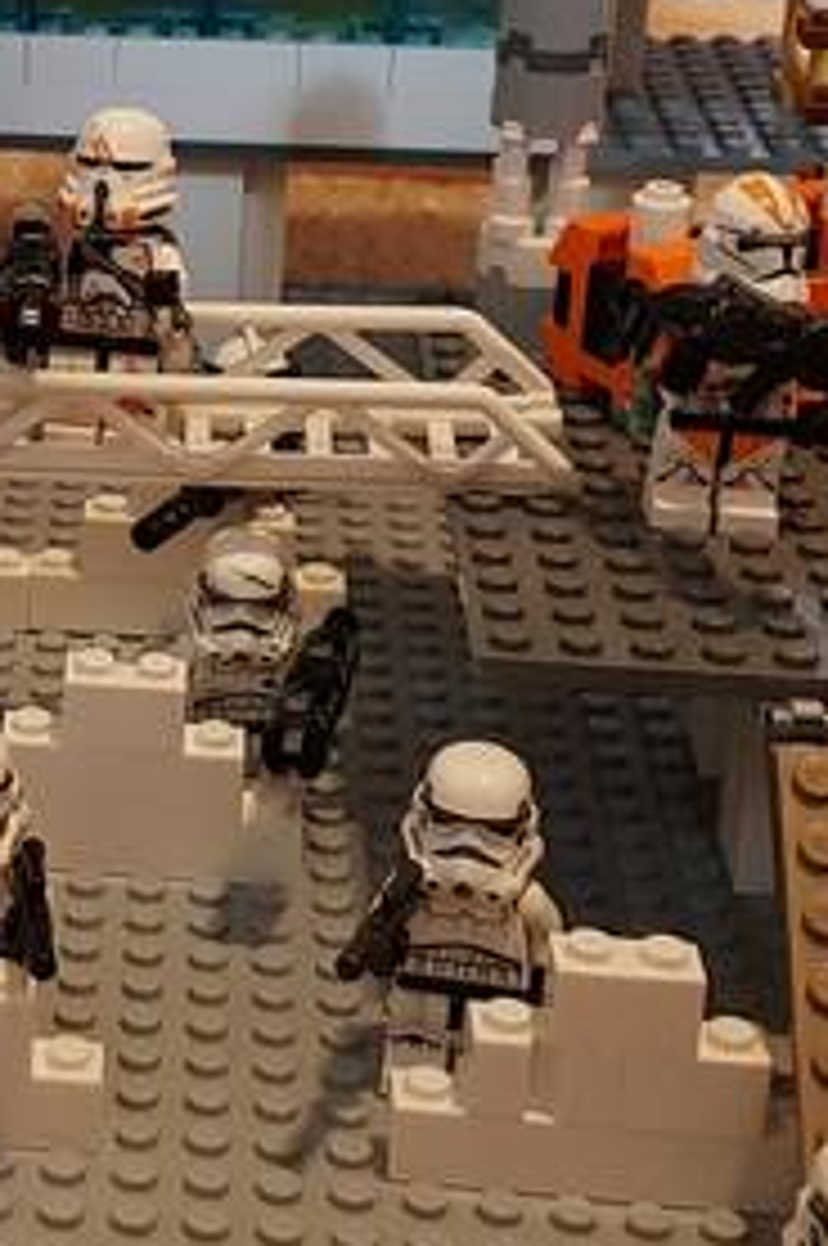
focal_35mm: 88
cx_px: -194
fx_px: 3043
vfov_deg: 23.0
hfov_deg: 14.9
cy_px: 344
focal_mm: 4.2
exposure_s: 1/12
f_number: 1.7
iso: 200
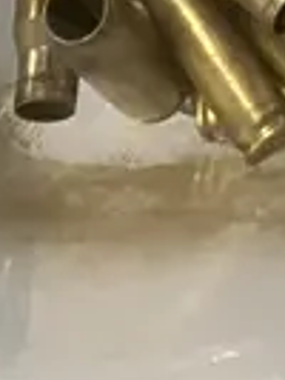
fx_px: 2367
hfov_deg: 6.5
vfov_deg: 7.8
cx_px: 707
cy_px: -789
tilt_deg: -78.2
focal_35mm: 216
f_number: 1.8
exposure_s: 1/50
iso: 250
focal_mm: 3.99
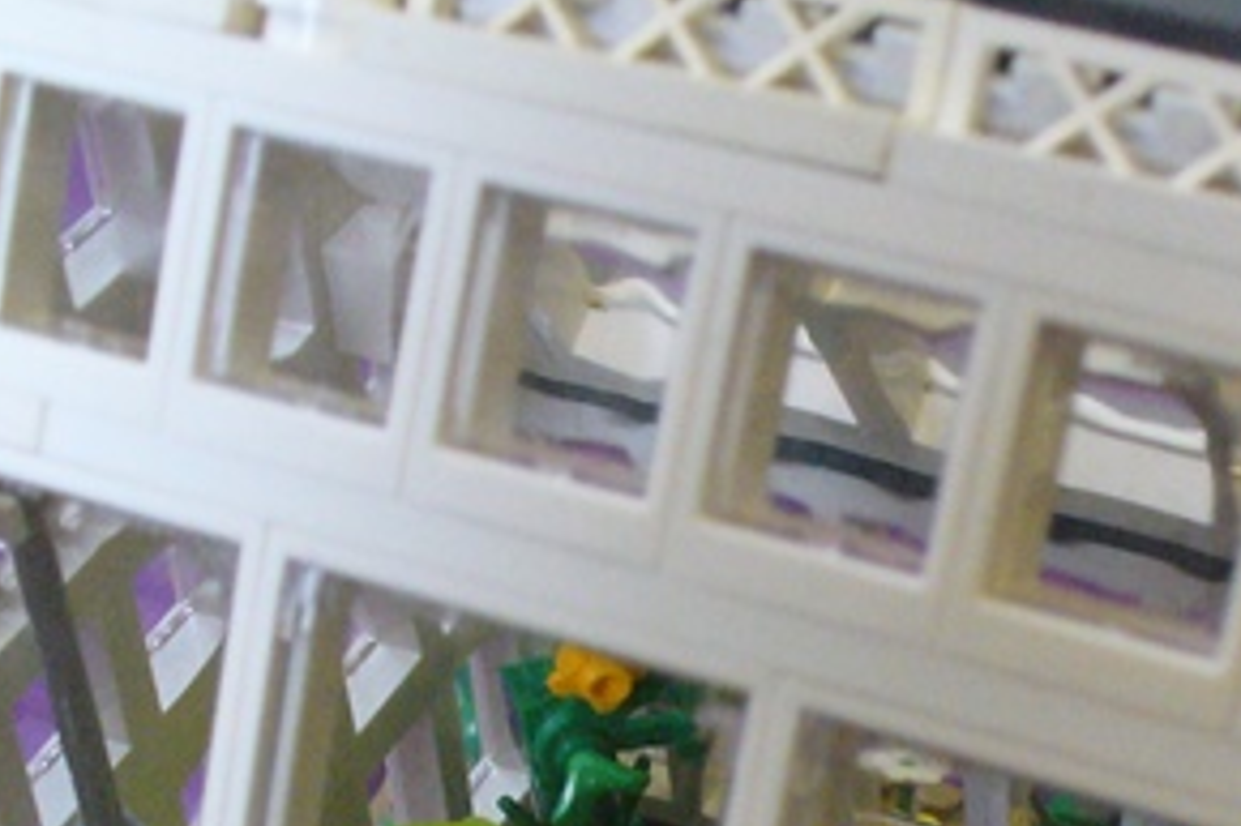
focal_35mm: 85
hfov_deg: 23.6
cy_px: 993
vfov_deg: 15.5
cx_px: 959
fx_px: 2928
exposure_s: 1/100
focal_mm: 6.1
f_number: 2.8
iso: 400
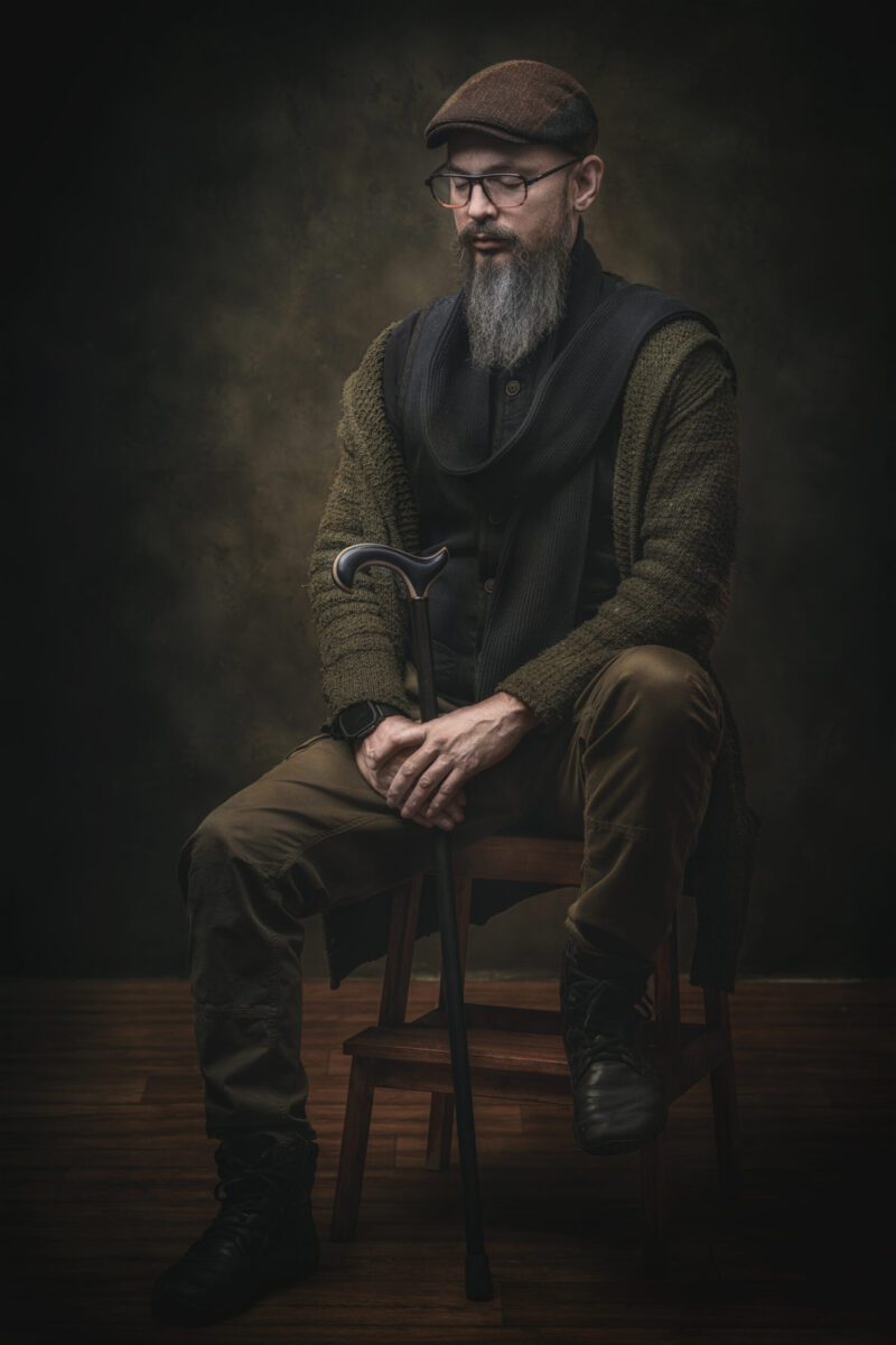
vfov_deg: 23.9
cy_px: 672
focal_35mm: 85
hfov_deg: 16.1
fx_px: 3173
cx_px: 448
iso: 280
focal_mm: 85
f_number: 4.8
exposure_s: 1/200
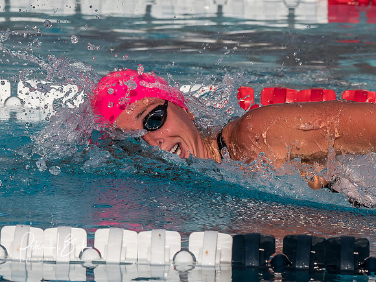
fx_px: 9880
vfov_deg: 1.6
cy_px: 122
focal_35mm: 910
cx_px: 177
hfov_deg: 2.2
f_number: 6.3
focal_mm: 200
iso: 320
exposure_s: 1/1600
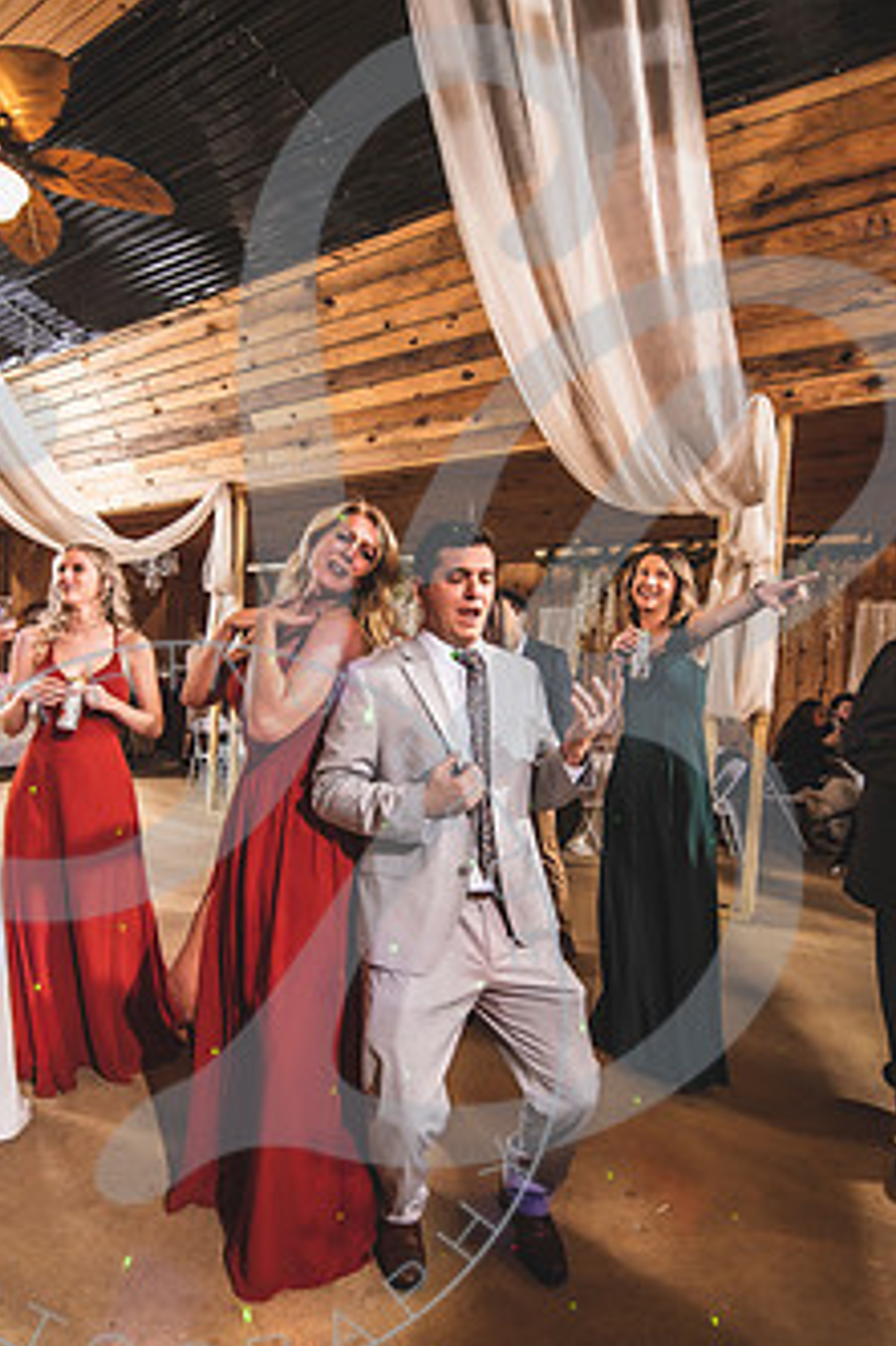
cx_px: 373
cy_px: 709
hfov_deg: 64.1
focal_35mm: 19
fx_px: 710
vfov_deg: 86.9
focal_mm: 14
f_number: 2.8
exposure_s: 1/125
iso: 400
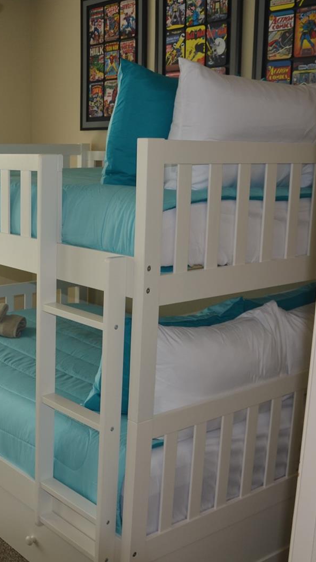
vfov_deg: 47.4
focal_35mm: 43
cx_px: -5
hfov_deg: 26.2
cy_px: 281
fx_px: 640
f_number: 3.5
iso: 280
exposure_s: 1/125
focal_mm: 18
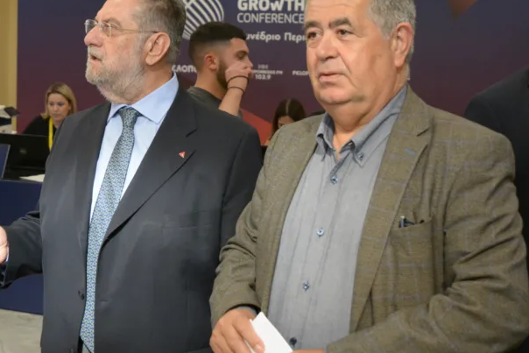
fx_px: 897
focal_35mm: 61
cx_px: 127
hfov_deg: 32.2
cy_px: 92
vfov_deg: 22.1
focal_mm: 24
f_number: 3.2
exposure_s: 1/200
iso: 1600
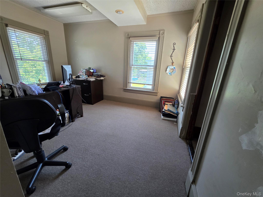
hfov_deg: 106.2
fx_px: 99
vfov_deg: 89.9
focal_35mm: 13
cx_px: 132
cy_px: 98
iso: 200
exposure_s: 1/120
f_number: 1.9
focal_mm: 2.2
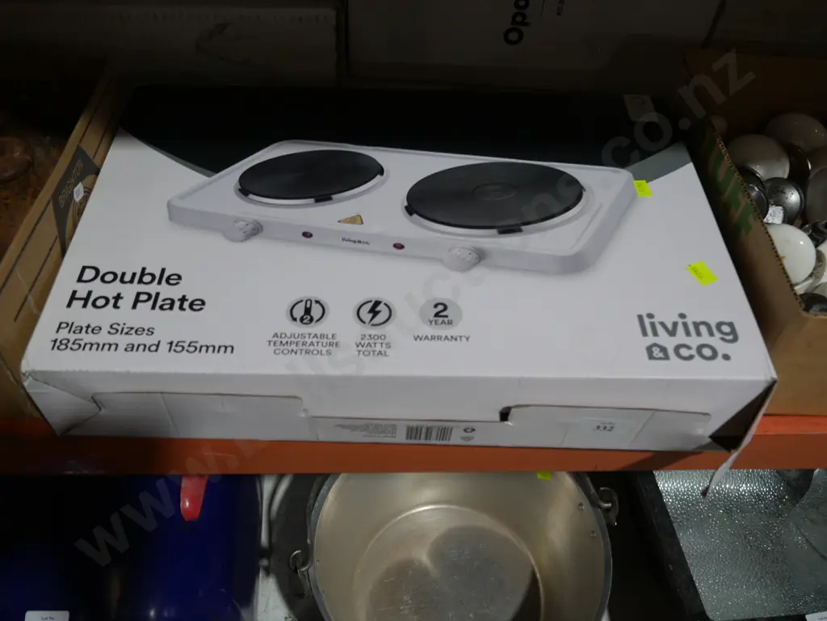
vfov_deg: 46.8
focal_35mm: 30
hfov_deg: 60.0
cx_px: 414
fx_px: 717
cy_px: 310
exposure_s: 1/80
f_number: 3.6
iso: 200
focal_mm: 15
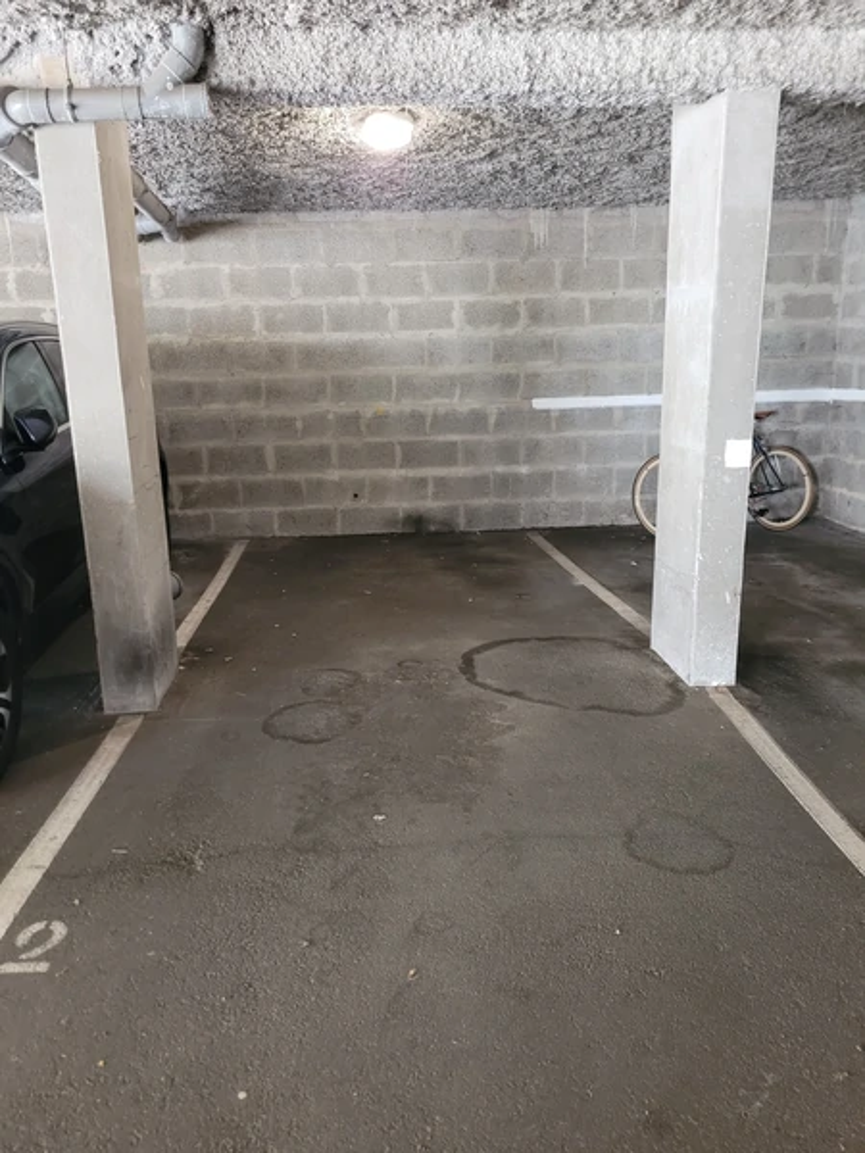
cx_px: 432
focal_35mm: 26
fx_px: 866
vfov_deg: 67.3
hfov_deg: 53.1
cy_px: 576
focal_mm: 5.4
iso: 640
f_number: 1.8
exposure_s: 1/50
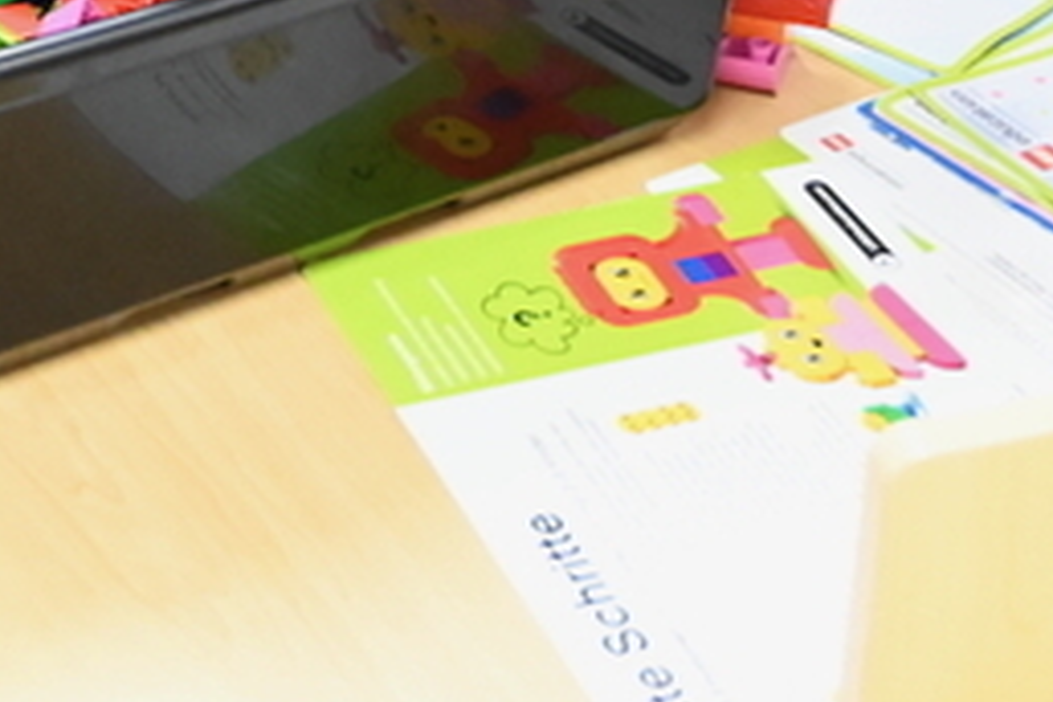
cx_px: 159
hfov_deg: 17.0
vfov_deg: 11.0
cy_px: -416
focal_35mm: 119
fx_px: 3480
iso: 10000
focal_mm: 30
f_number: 4
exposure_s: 1/250
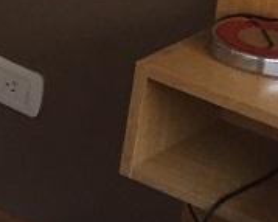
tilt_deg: -21.4
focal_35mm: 202
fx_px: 1661
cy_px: -33
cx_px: -280
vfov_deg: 7.6
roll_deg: -3.4
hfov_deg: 9.0
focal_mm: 4.15
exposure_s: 1/33
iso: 160
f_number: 2.2
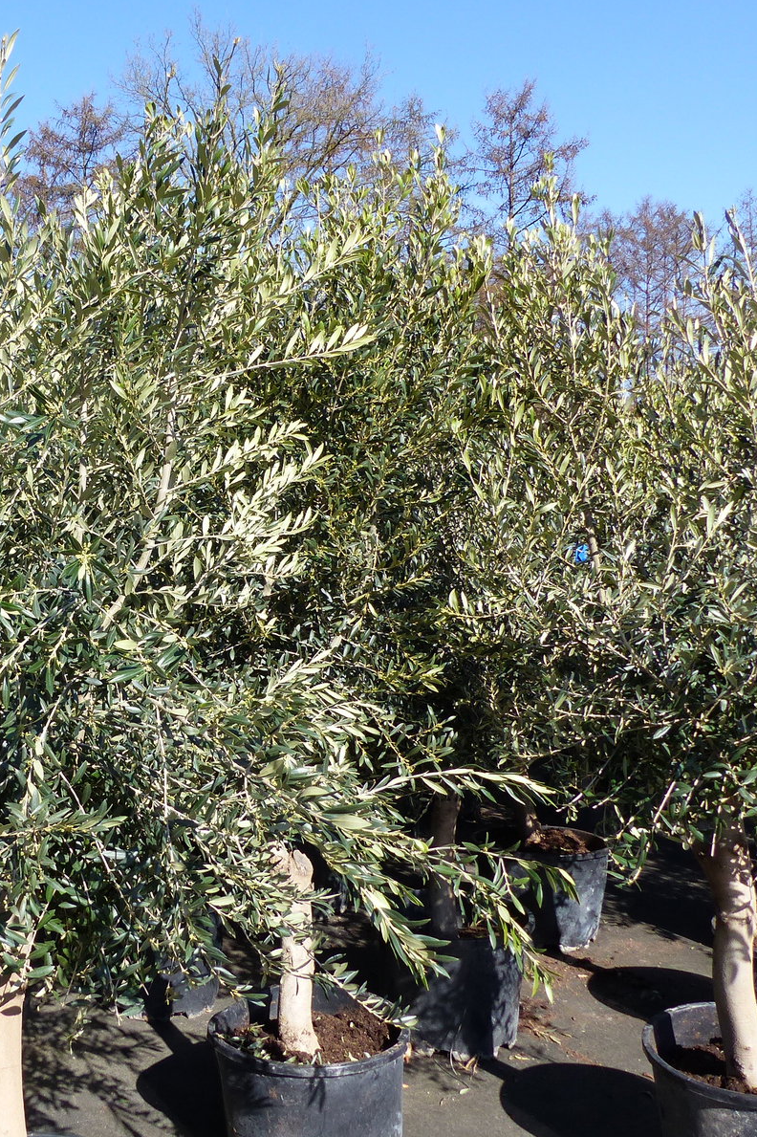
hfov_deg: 36.1
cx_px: 118
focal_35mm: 35
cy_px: 571
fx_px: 1105
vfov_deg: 54.4
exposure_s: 1/400
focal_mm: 4.5
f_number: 4
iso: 100
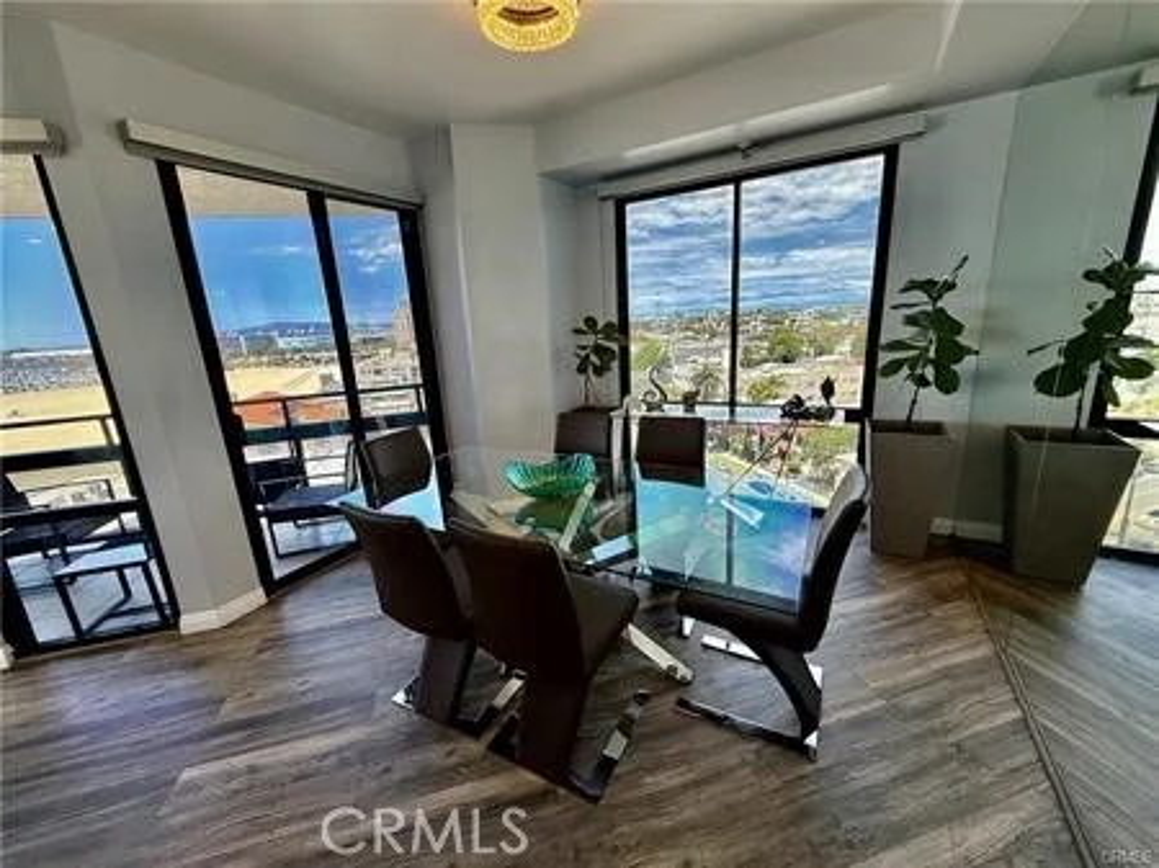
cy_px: 434
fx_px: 468
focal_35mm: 14
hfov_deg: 102.1
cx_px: 580
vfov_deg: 85.6
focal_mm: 2.22
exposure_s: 1/189
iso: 64
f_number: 2.2
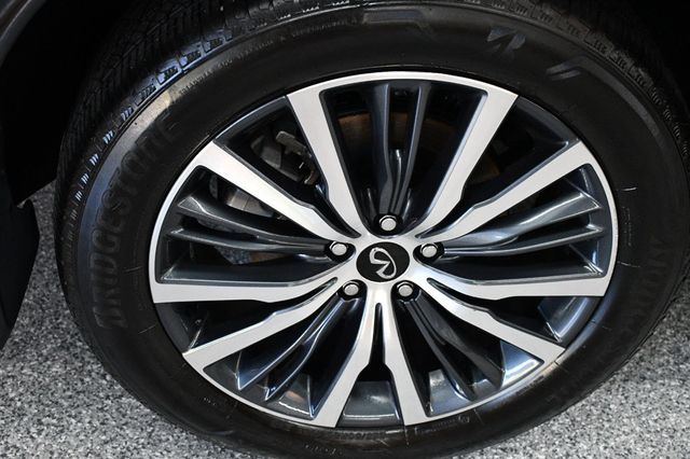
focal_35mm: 57
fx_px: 1092
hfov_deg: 35.1
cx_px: 345
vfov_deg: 23.8
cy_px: 230
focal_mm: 38
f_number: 4.2
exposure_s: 1/125
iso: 2800
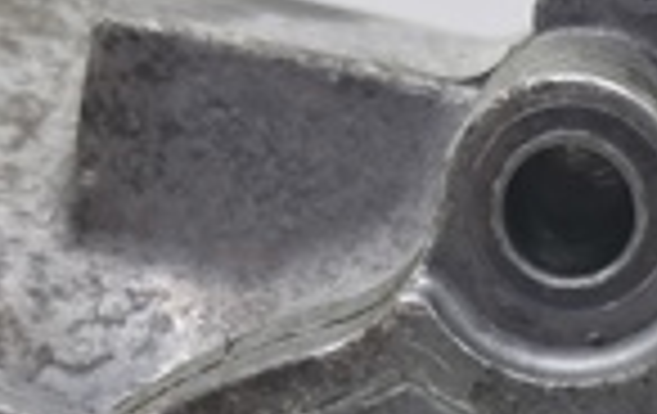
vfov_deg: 10.1
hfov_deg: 16.2
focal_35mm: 125
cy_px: 659
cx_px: 711
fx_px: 2243
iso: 50
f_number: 1.8
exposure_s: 1/50
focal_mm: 4
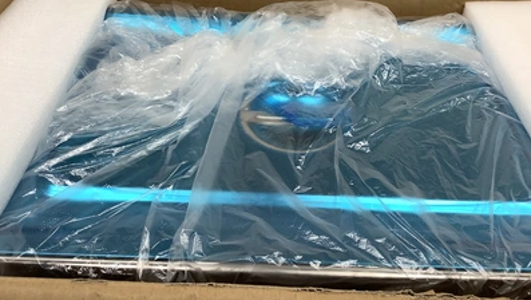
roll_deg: -3.2
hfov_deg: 58.0
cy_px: 115
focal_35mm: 34
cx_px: 265
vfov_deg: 34.6
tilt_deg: -41.4
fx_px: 479
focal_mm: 3.3
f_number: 2.4
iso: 50
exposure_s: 1/120
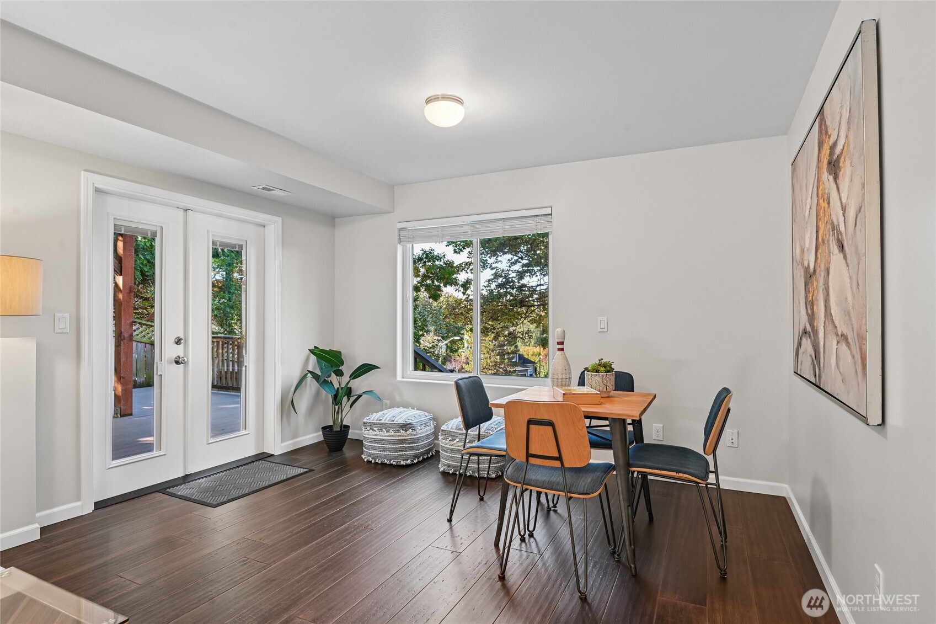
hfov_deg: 86.9
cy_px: 312
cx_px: 468
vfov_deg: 64.5
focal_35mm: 19
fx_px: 494
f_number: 8
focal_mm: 19
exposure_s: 1/6
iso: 400
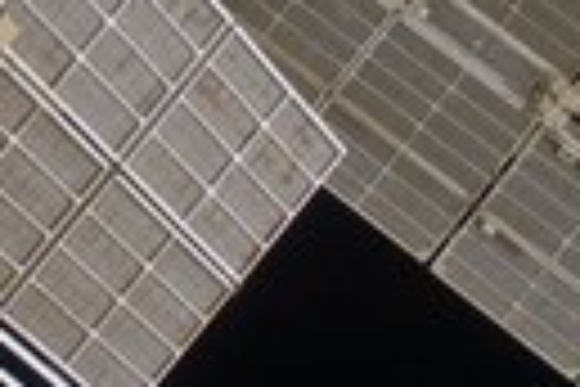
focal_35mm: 195
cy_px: -212
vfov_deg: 6.9
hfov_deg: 10.4
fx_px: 3141
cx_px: -58
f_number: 6.3
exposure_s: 1/160
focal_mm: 28
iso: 200
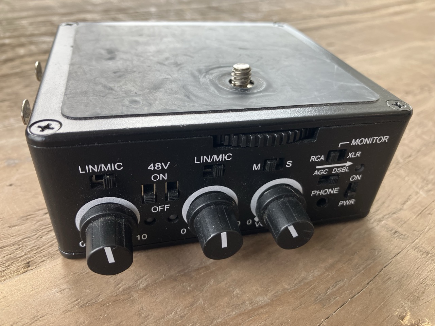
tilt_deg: -35.9
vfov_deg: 49.7
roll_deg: -5.9
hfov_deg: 63.4
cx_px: 218
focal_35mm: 28
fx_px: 352
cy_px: 163
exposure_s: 1/100
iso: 32
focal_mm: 3.99
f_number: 1.8
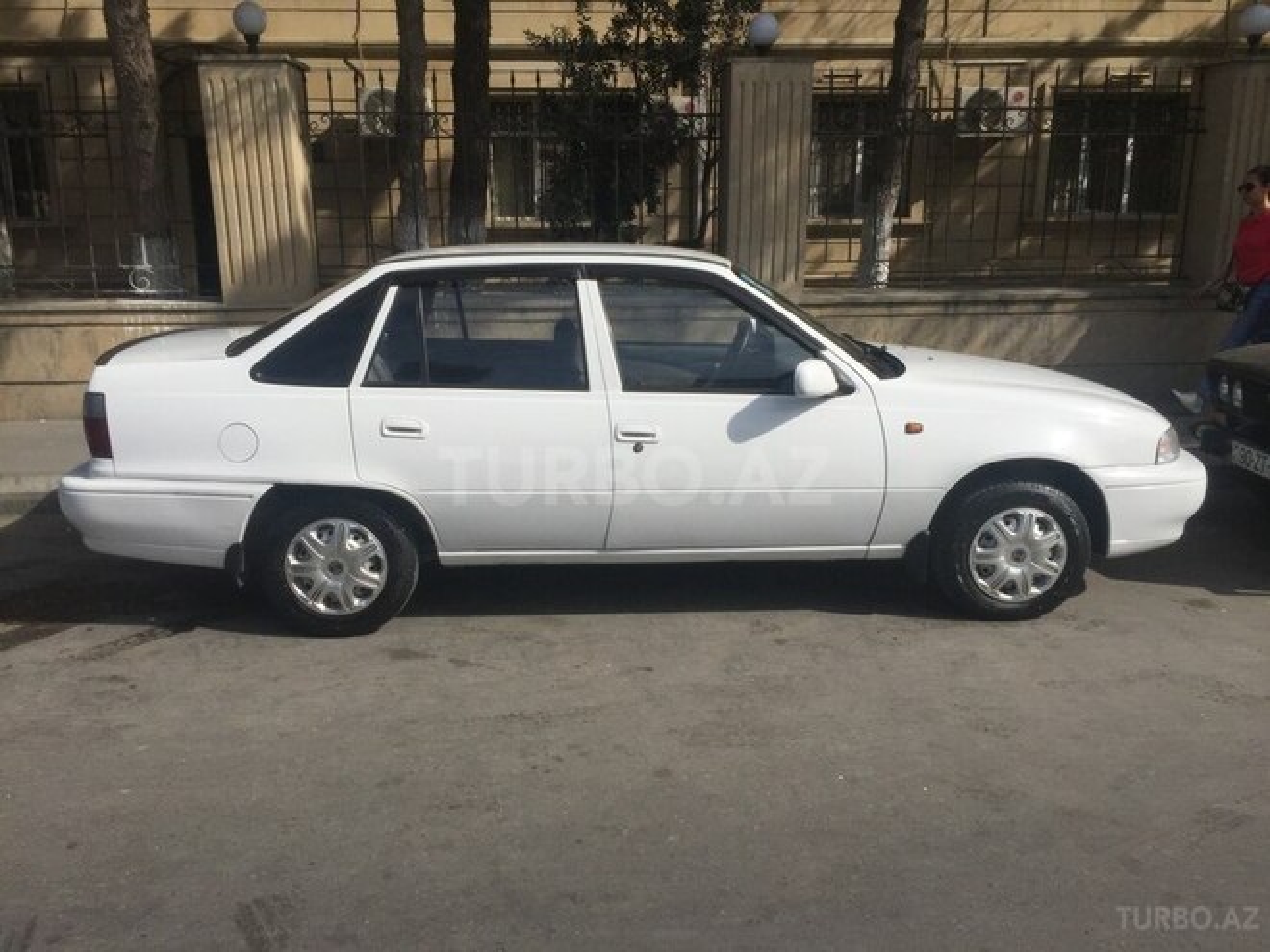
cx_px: 635
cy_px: 476
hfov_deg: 61.7
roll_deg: -1.2
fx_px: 1064
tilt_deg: -11.6
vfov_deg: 48.2
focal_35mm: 29
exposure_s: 1/4405
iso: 32
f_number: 2.2
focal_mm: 4.15
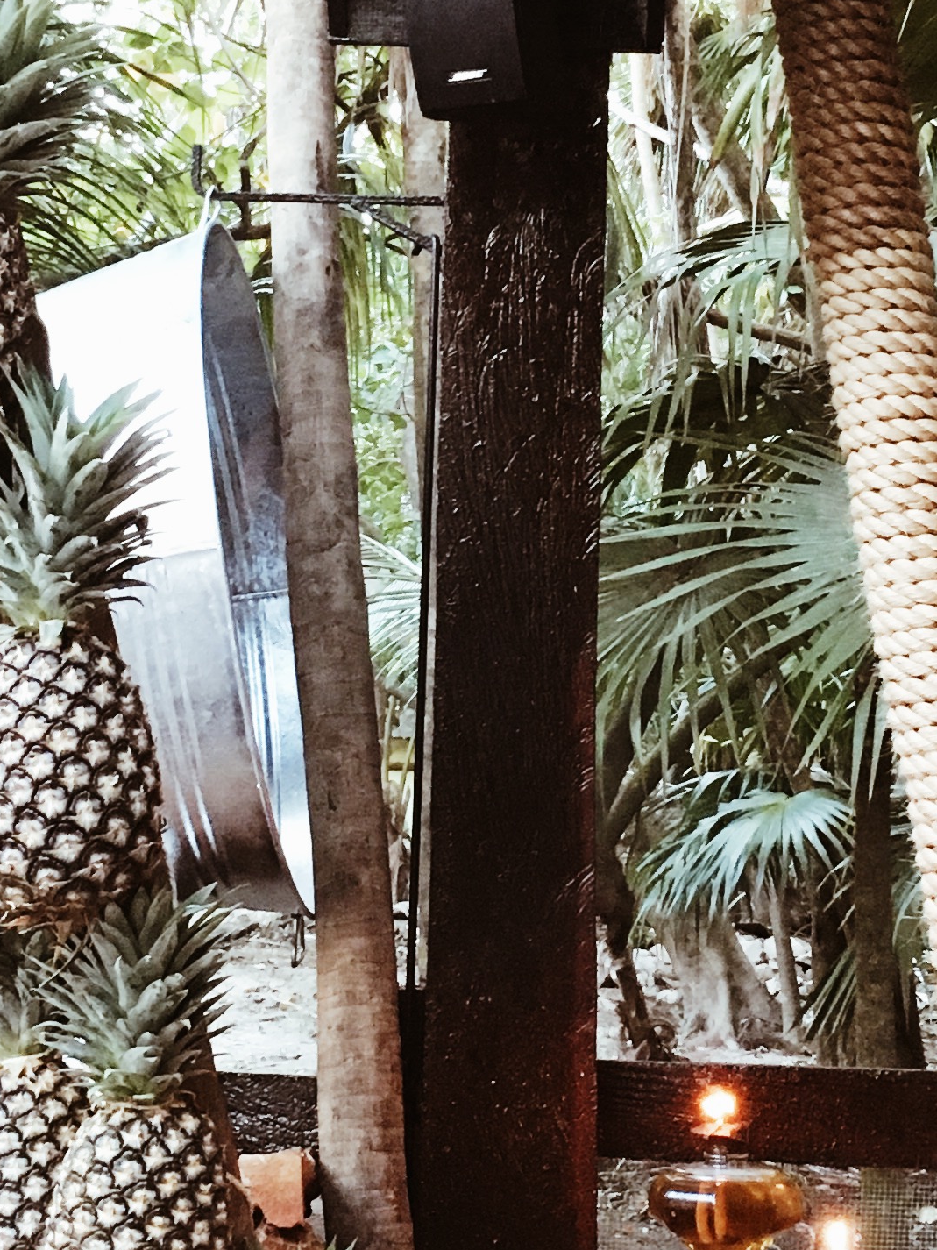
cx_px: 481
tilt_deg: +7.9
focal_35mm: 82
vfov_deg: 23.7
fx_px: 2960
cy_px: 358
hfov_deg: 18.0
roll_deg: +0.1
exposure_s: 1/30
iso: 200
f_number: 2.2
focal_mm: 4.15
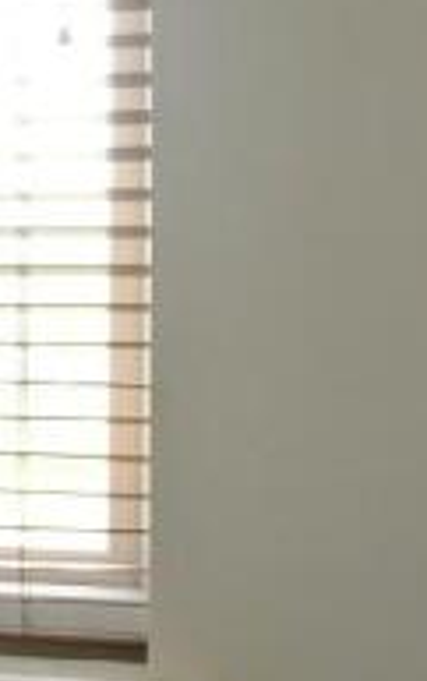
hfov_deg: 12.8
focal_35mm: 100
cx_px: -69
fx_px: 1858
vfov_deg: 20.7
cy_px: 411
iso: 900
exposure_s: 1/60
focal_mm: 11
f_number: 3.5
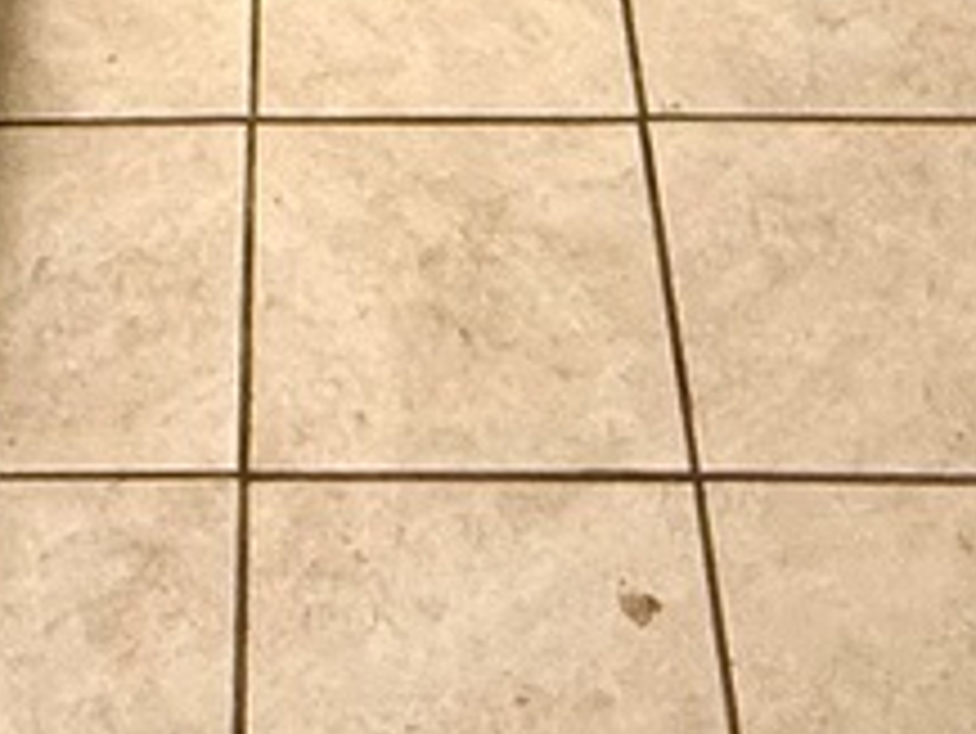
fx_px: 2624
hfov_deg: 21.0
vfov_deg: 12.6
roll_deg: -0.2
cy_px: -1004
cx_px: 310
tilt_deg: -22.5
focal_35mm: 93
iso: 250
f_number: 2.2
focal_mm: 2.22
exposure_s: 1/120
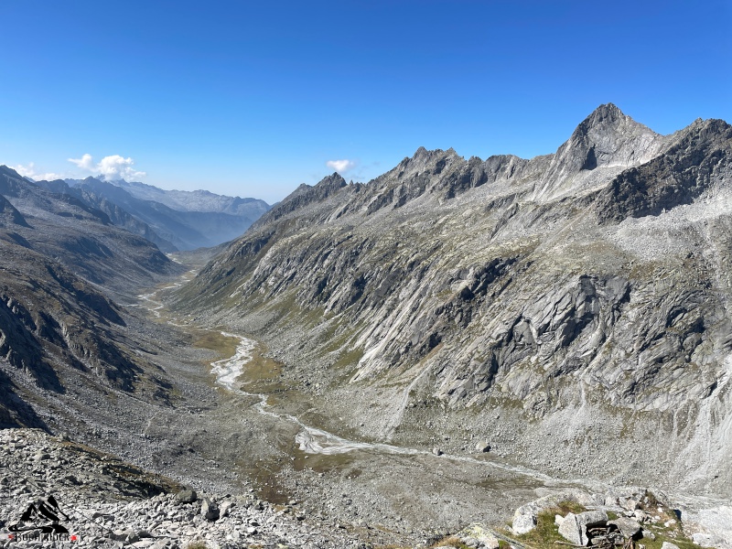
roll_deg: -2.2
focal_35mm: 26
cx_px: 366
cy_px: 274
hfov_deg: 67.3
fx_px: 550
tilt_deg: -8.5
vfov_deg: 53.1
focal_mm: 4.2
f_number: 1.6
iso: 32
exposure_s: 1/3861
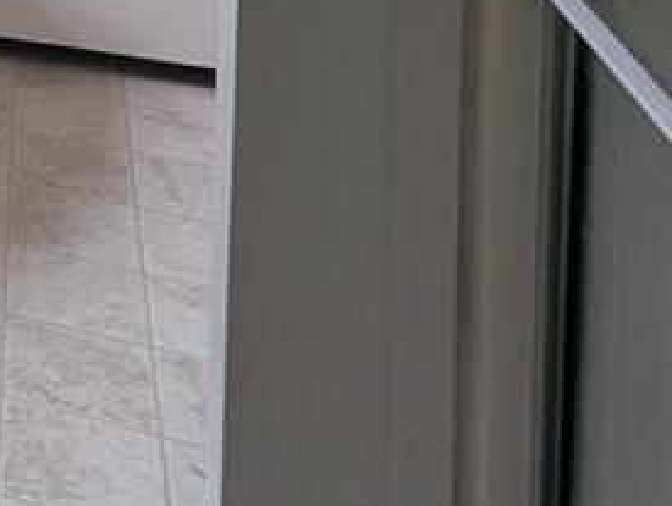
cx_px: -657
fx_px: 1322
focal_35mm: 68
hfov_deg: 18.7
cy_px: -504
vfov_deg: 16.5
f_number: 2.2
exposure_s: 1/59.8
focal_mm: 1.95
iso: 61
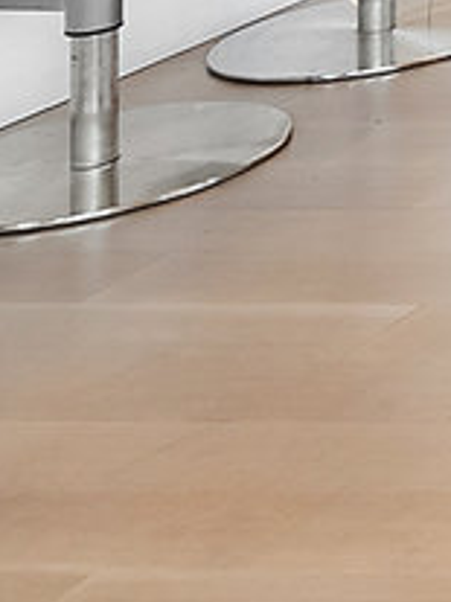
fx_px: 2069
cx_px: 1926
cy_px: -682
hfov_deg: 7.5
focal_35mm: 119
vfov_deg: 13.6
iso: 320
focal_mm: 16
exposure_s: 1/8
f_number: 7.1
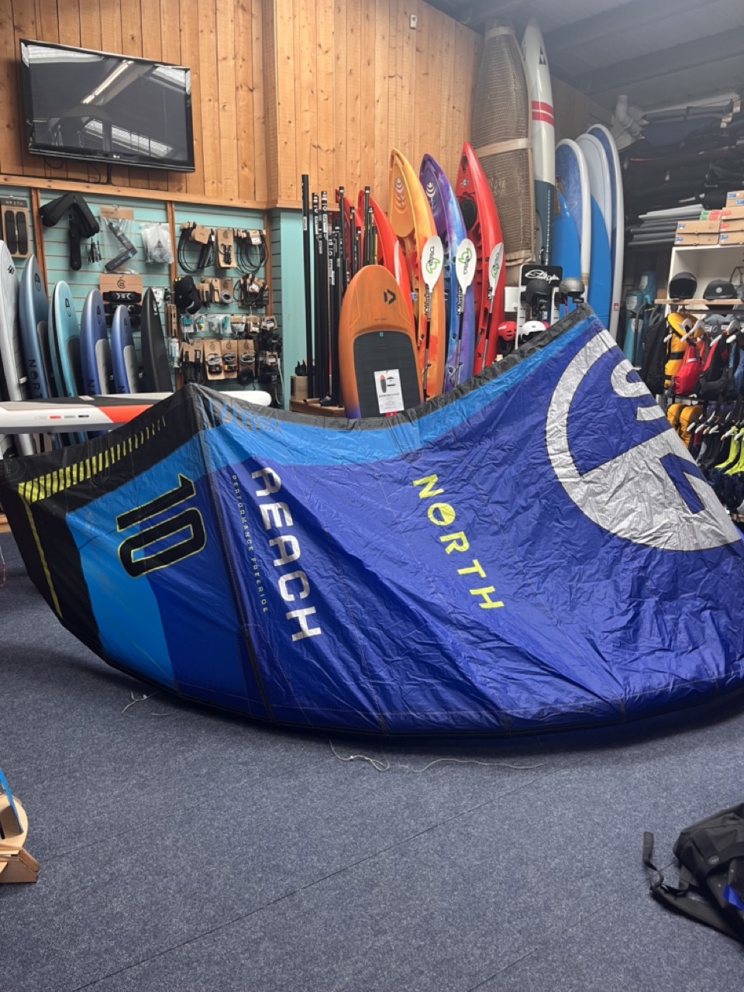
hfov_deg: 53.1
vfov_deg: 67.3
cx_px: 372
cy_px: 496
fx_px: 745
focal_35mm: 26
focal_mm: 5.1
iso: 80
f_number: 1.6
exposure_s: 1/50
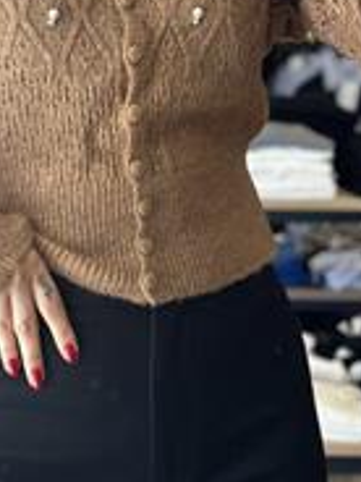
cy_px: 83
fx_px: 1502
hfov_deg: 13.6
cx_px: 68
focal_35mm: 108
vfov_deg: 18.0
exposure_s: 1/154
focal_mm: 6.86
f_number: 1.78
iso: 125
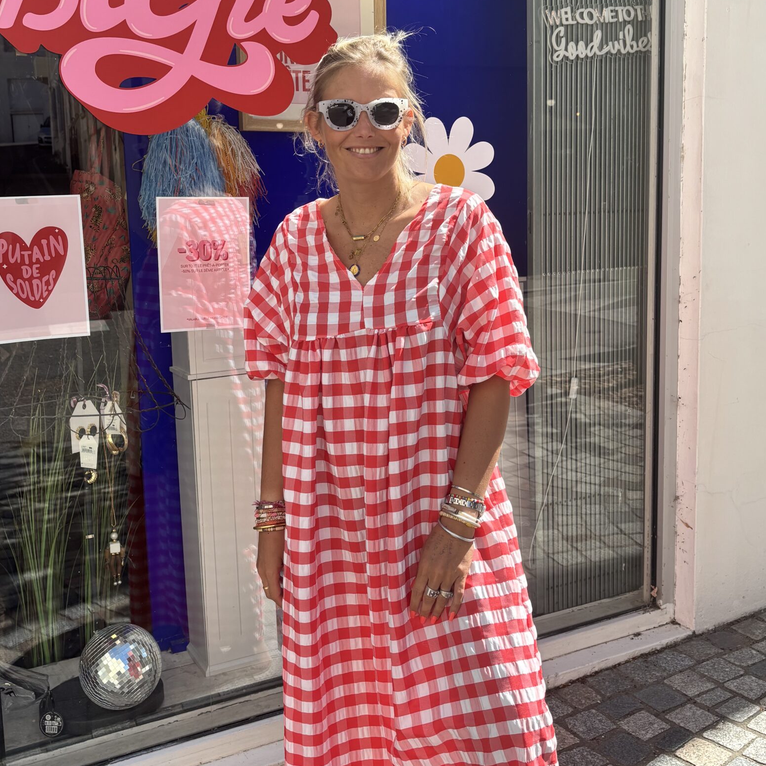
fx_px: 951
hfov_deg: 43.8
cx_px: 364
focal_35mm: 38
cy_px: 302
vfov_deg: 43.6
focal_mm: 5.96
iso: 50
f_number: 1.6
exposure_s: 1/1381
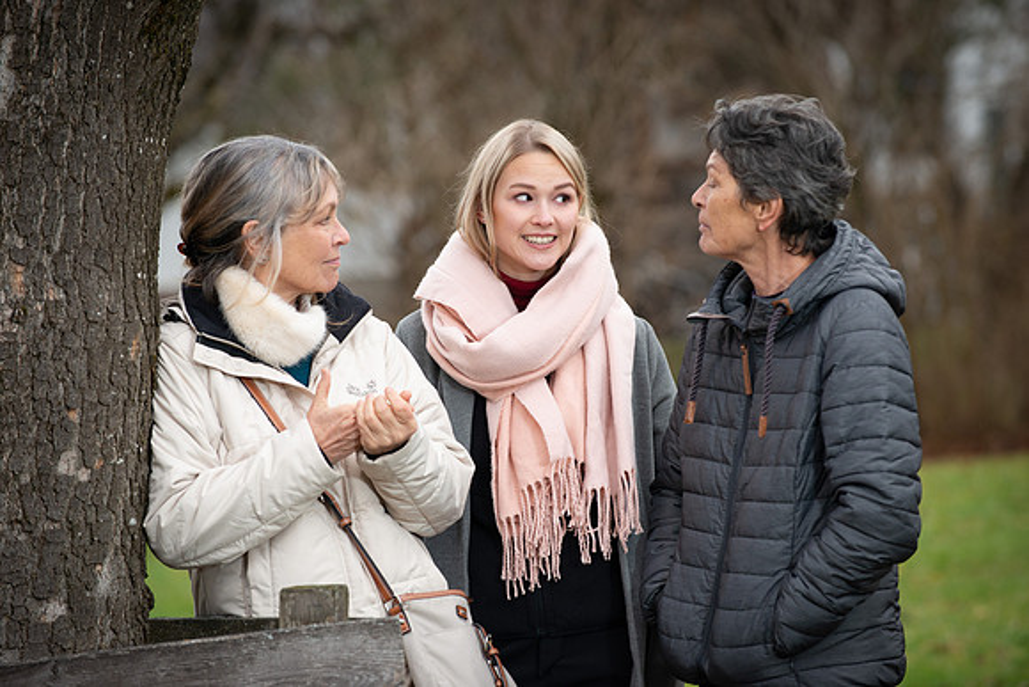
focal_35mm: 200
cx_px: 514
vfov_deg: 6.9
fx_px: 5718
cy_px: 344
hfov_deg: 10.3
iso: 800
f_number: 5
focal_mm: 200
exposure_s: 1/250
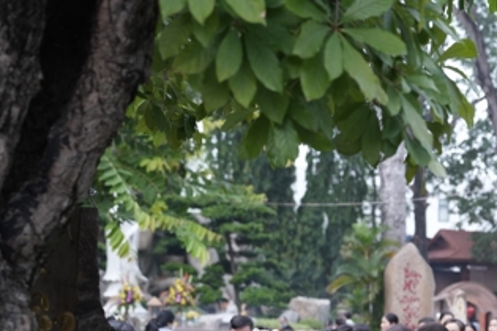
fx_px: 1311
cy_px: 329
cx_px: 486
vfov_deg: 14.2
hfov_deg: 20.8
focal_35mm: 95
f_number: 2.8
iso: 320
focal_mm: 46
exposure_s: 1/200
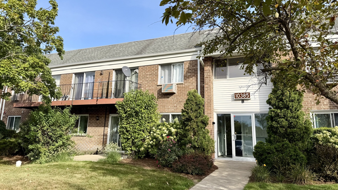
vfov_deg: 42.8
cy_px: 81
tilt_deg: +12.6
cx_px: 168
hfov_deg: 69.9
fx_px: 242
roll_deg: -1.2
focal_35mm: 27
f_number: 1.78
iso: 80
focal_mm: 6.76
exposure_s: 1/2611
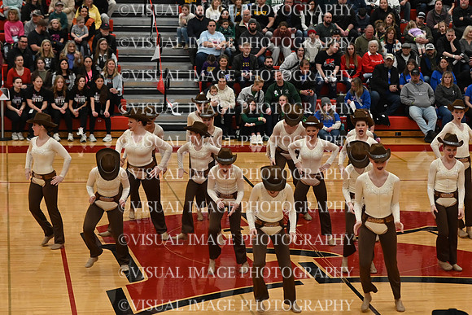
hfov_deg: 19.5
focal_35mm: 105
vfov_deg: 13.0
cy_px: 158
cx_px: 236
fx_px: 1377
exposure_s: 1/400
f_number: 4
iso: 3200
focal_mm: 70
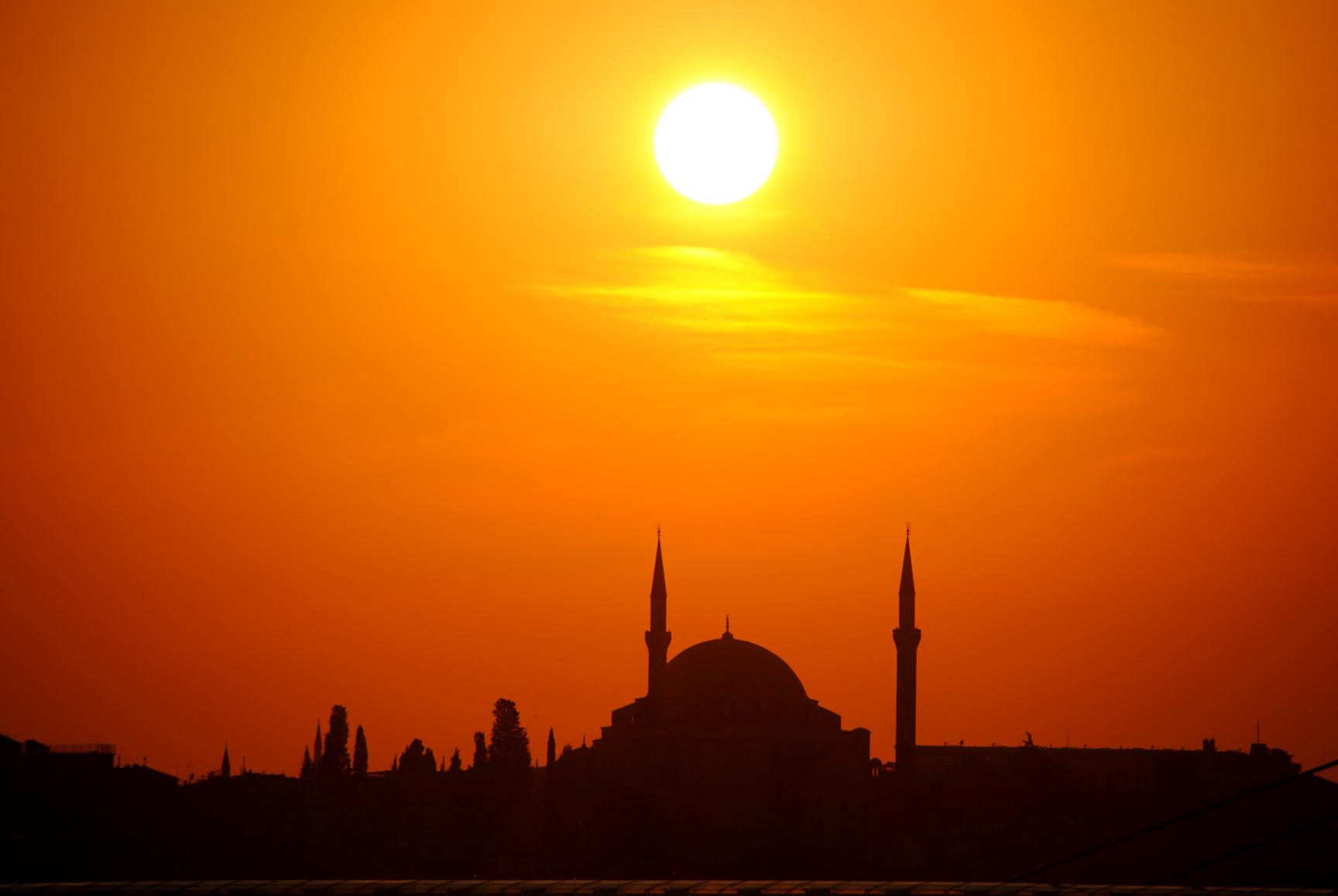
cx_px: 669
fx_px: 13397
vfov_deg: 3.8
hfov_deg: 5.7
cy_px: 448
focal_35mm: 360
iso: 100
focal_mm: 240
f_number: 5.6
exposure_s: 1/2000
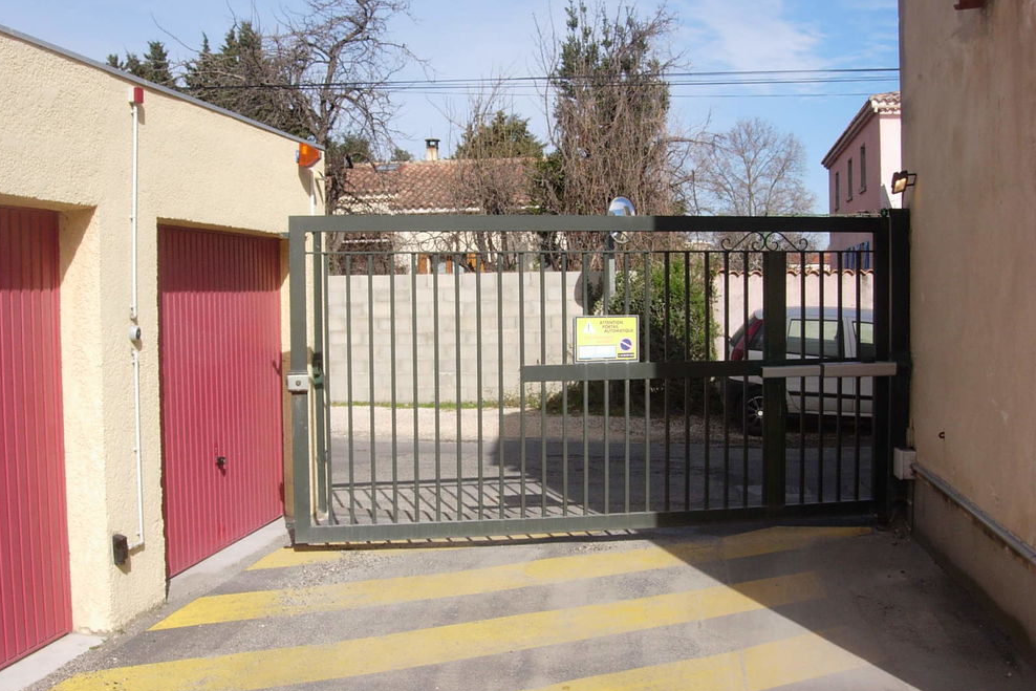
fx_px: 1151
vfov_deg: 33.4
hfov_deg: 48.5
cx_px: 513
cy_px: 350
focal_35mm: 40
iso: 79
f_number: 4.8
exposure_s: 1/836
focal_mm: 7.8
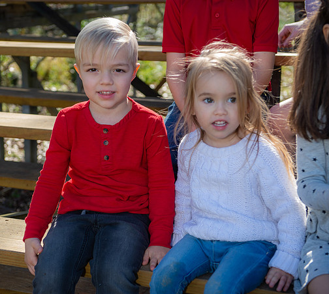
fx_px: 785
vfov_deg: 21.2
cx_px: 133
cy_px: 132
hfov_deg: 23.6
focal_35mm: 77
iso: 50
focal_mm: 58
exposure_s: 1/250
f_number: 4
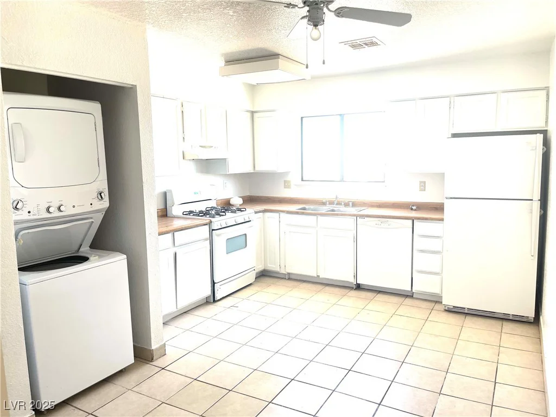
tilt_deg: -7.6
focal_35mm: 25
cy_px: 208
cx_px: 278
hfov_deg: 69.4
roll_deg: +1.0
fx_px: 402
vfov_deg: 54.9
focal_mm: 5.1
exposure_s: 1/121
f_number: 1.6
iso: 40
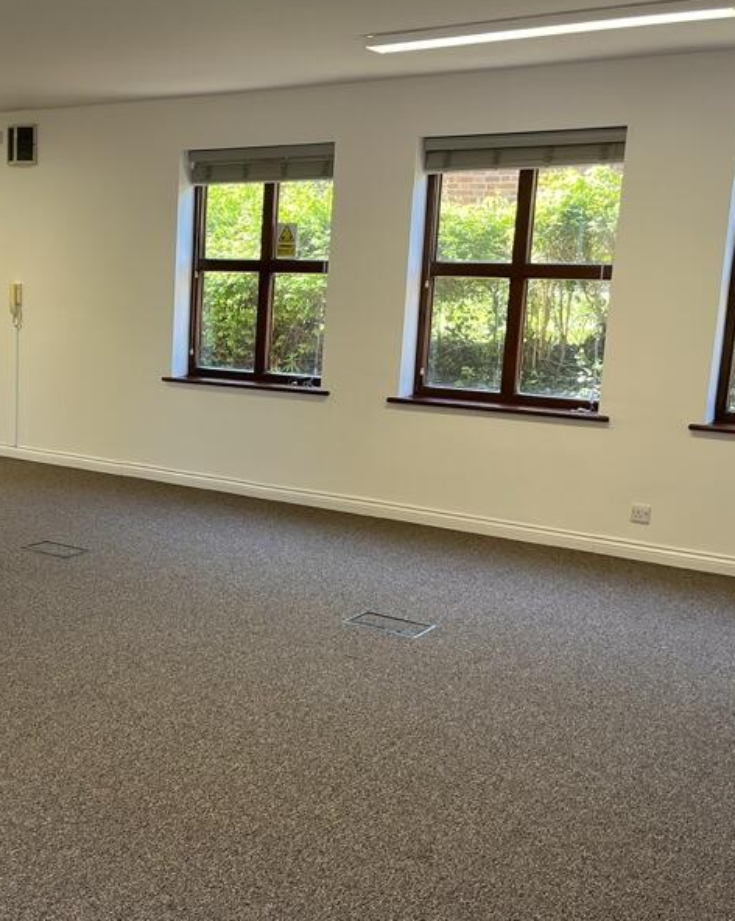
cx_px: 79
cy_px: 480
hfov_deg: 32.5
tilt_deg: -10.5
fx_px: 1198
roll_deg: -1.0
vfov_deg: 42.0
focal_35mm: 44
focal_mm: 5.1
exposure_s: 1/121
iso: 80
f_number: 1.6
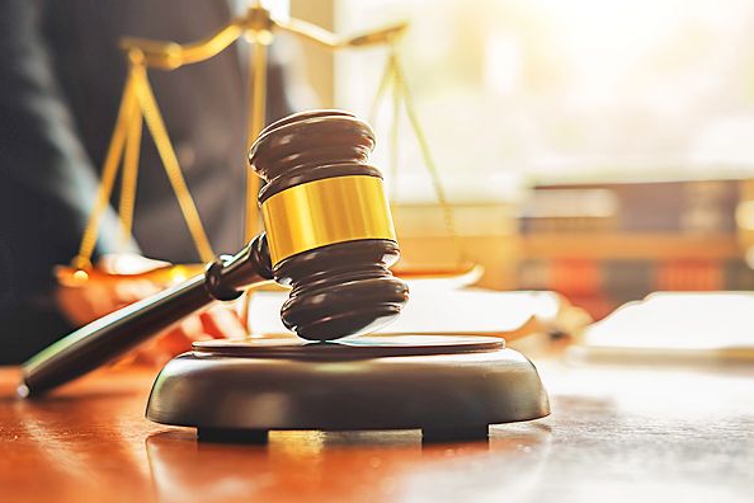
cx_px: 380
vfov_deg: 23.4
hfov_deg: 34.5
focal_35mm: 58
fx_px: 1215
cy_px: 270
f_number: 2.8
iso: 200
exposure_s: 1/125
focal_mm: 35
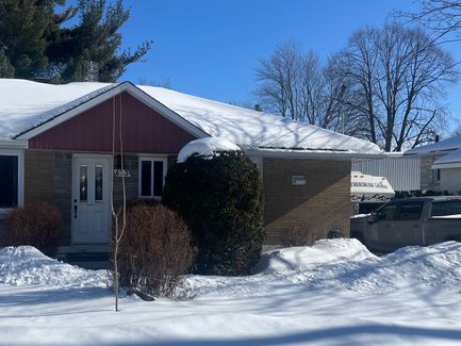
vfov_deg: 39.5
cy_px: 204
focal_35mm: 36
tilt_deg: -1.4
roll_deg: -0.3
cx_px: 151
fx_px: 480
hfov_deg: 50.4
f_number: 1.6
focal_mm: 5.1
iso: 50
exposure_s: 1/7353
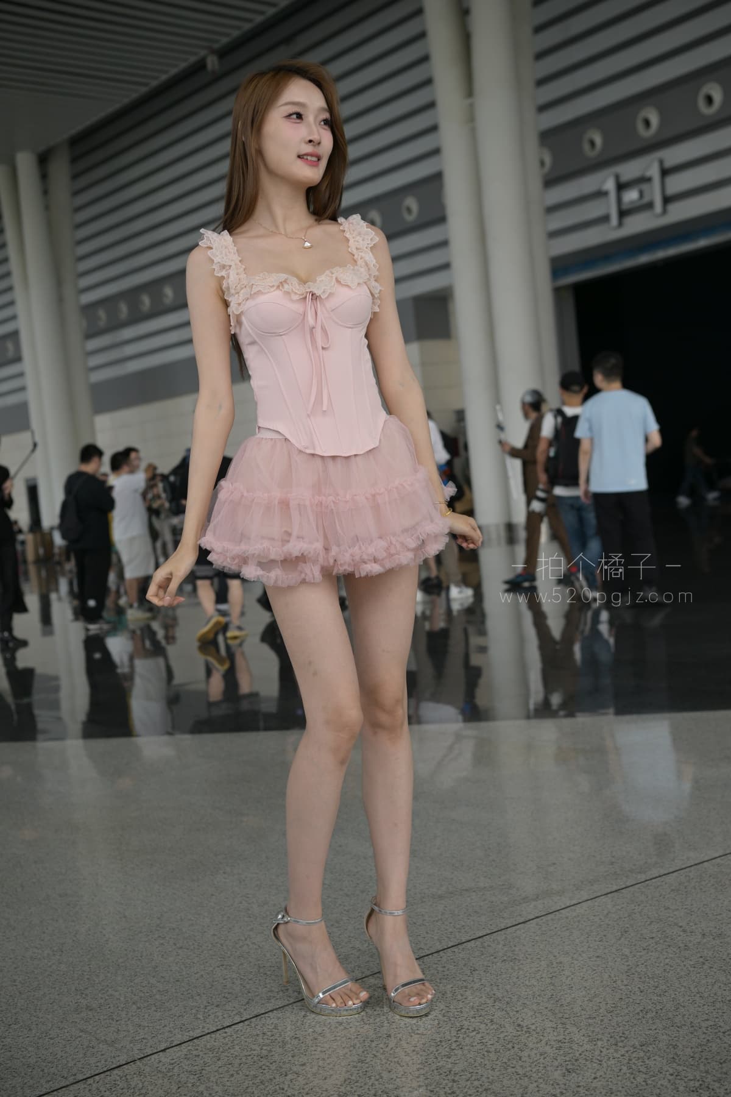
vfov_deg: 39.6
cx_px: 366
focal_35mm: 50
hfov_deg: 27.0
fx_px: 1523
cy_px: 548
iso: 320
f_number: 4.5
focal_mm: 50
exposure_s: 1/400
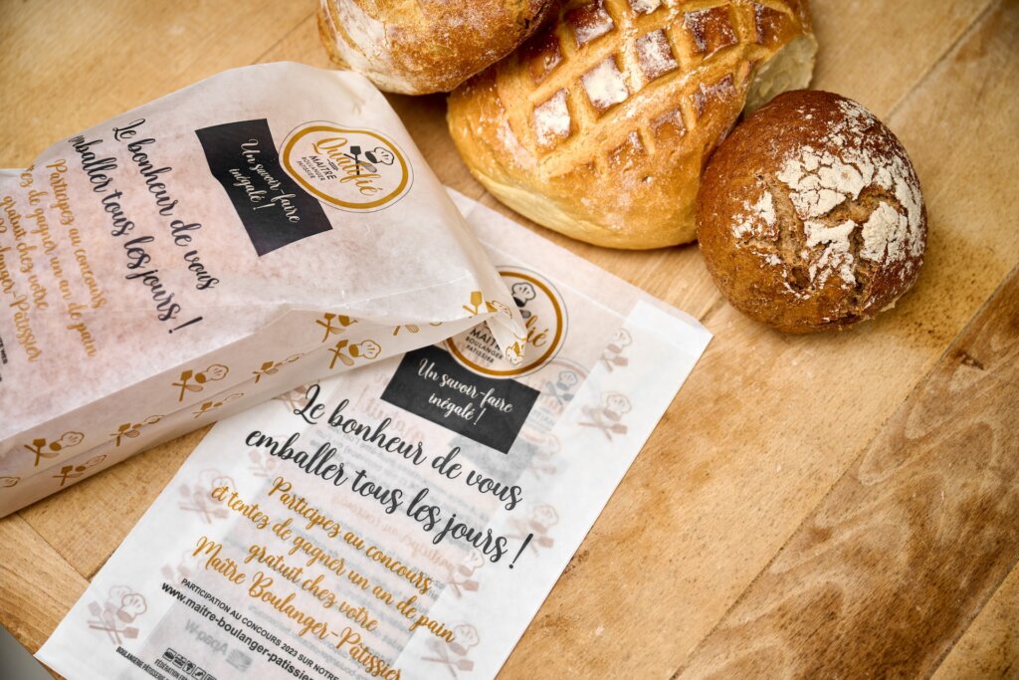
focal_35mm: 51
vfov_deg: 26.5
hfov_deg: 38.9
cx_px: 510
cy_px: 340
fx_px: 1444
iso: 80
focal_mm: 51
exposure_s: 1/200
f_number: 3.2
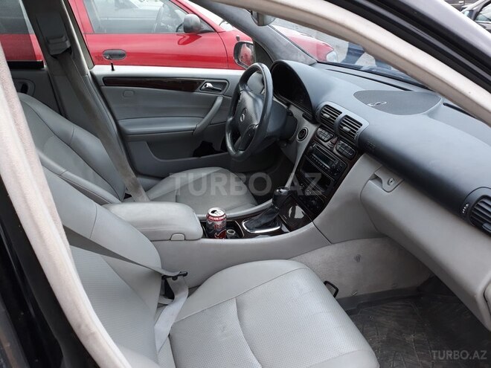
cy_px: 184
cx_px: 246
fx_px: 383
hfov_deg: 65.3
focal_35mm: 27
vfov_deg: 51.4
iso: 40
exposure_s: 1/100
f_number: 1.7
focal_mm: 3.71
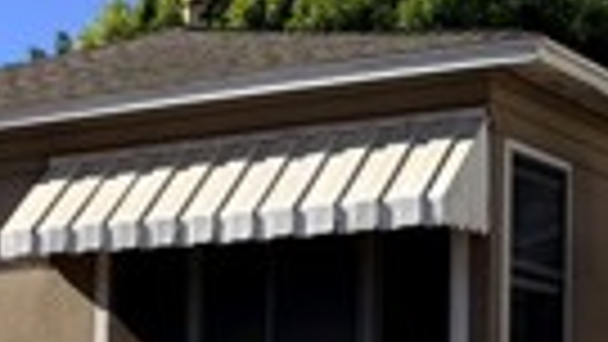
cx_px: -387
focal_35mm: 124
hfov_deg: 15.5
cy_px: 454
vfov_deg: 9.6
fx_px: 1999
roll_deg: -0.6
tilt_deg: +0.8
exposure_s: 1/5714
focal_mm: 6.76
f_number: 1.78
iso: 80
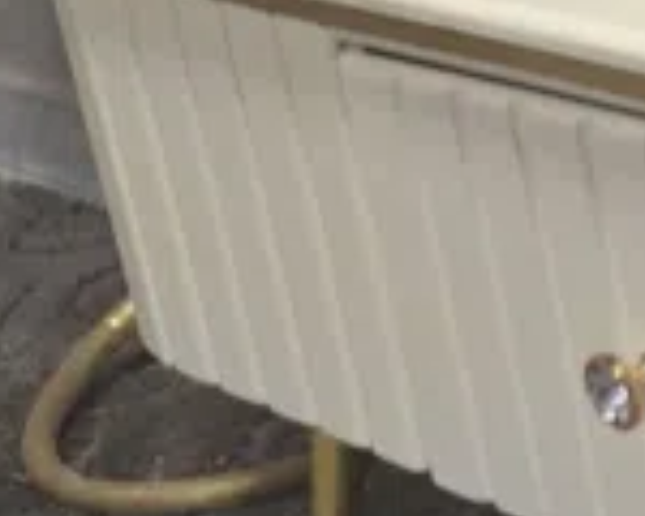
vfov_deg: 15.7
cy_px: -9
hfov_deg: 17.1
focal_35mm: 96
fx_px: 1833
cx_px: 1092
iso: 200
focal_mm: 5.54
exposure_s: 1/30
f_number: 1.8
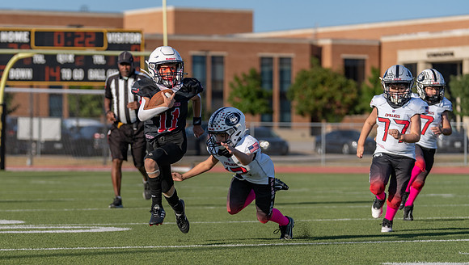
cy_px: 161
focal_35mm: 190
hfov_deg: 11.3
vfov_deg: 6.4
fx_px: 2365
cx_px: 158
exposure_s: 1/1600
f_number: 3.5
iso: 100
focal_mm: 137
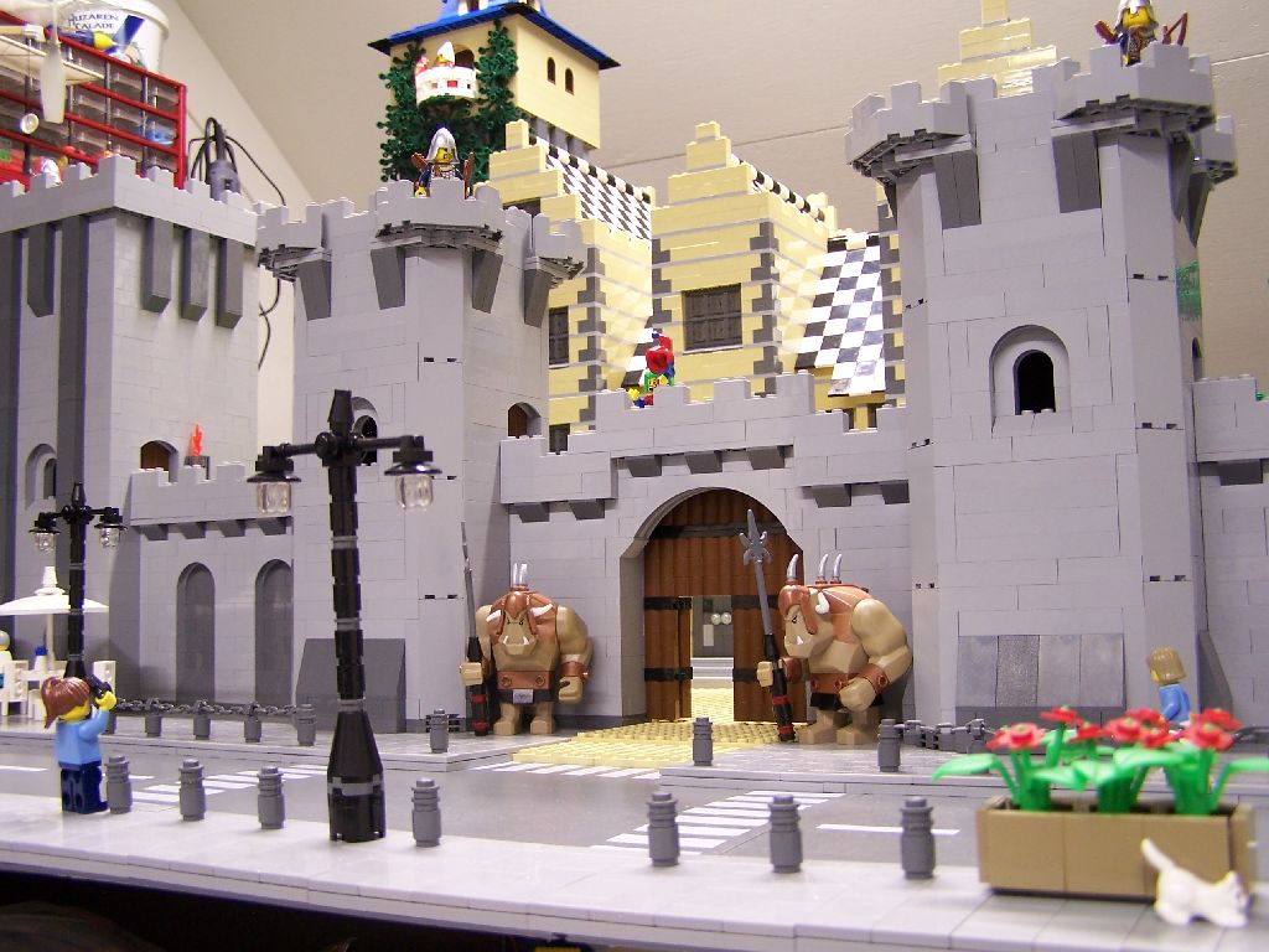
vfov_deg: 37.7
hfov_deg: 49.0
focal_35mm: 38
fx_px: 1393
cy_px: 476
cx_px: 634
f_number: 2.8
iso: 80
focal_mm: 6.3
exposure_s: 1/4
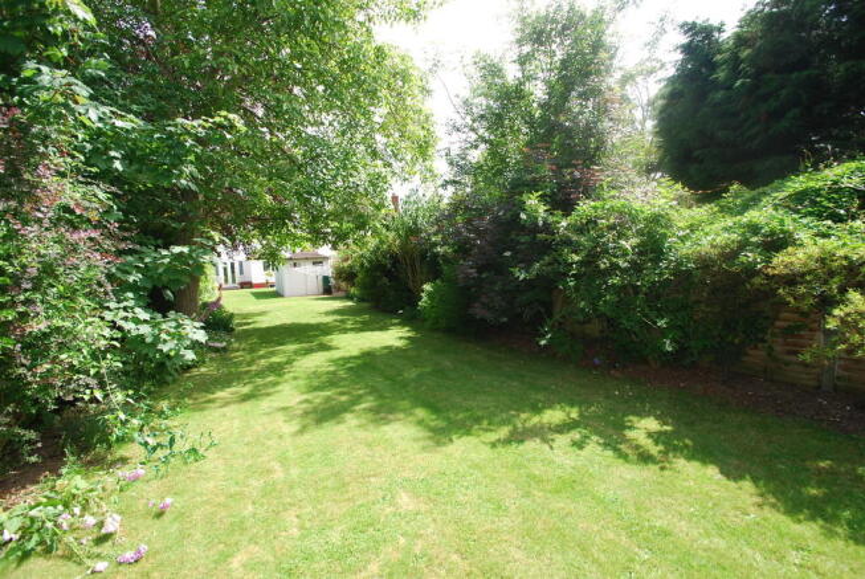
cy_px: 290
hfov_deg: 100.3
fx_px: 361
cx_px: 432
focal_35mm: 15
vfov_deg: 77.5
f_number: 6.3
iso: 100
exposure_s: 1/160
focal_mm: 10
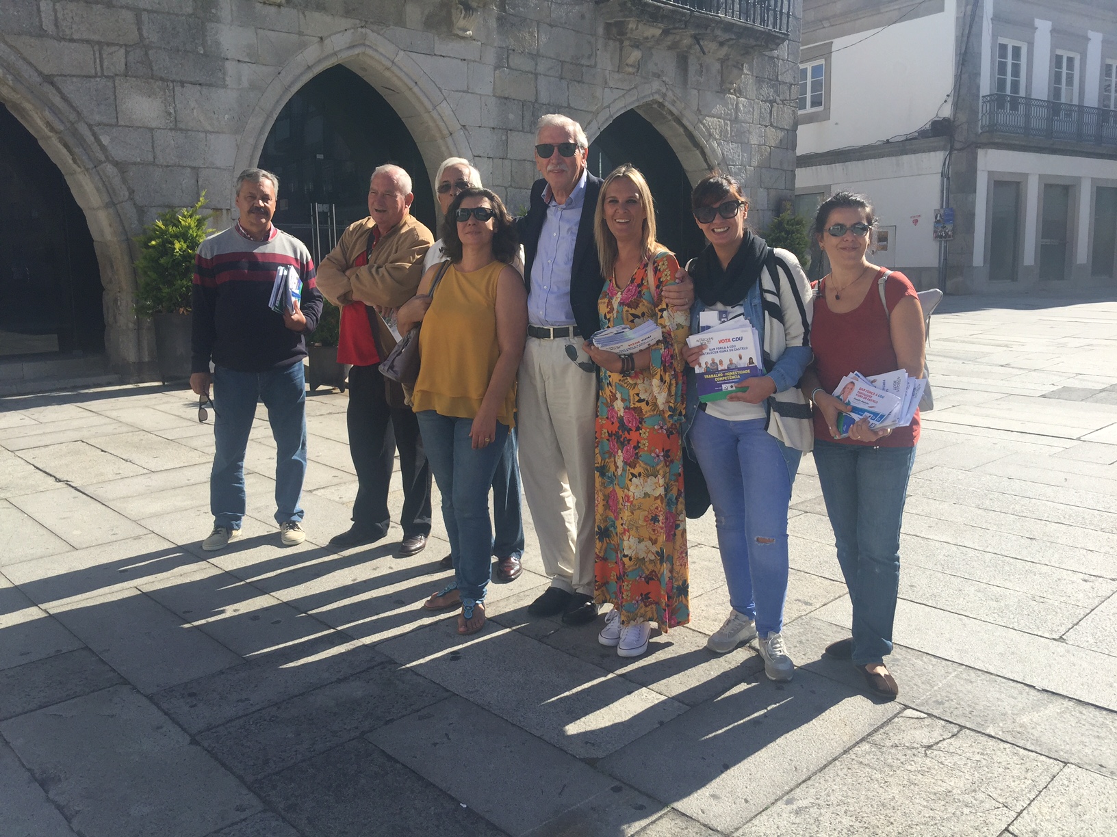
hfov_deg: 61.7
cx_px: 558
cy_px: 418
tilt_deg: -9.1
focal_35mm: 29
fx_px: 936
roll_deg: +0.0
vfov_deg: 48.2
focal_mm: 4.15
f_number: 2.2
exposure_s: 1/1412
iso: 32
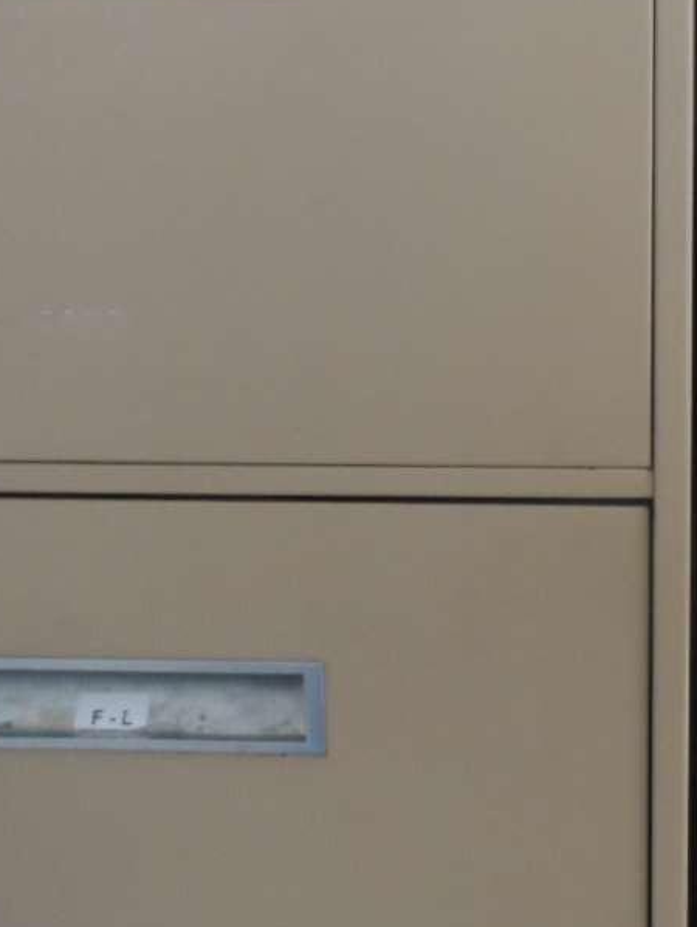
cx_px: 672
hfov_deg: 32.7
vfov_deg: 45.7
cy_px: 427
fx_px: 1100
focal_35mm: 41
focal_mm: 4
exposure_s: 1/30
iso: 400
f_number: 3.2
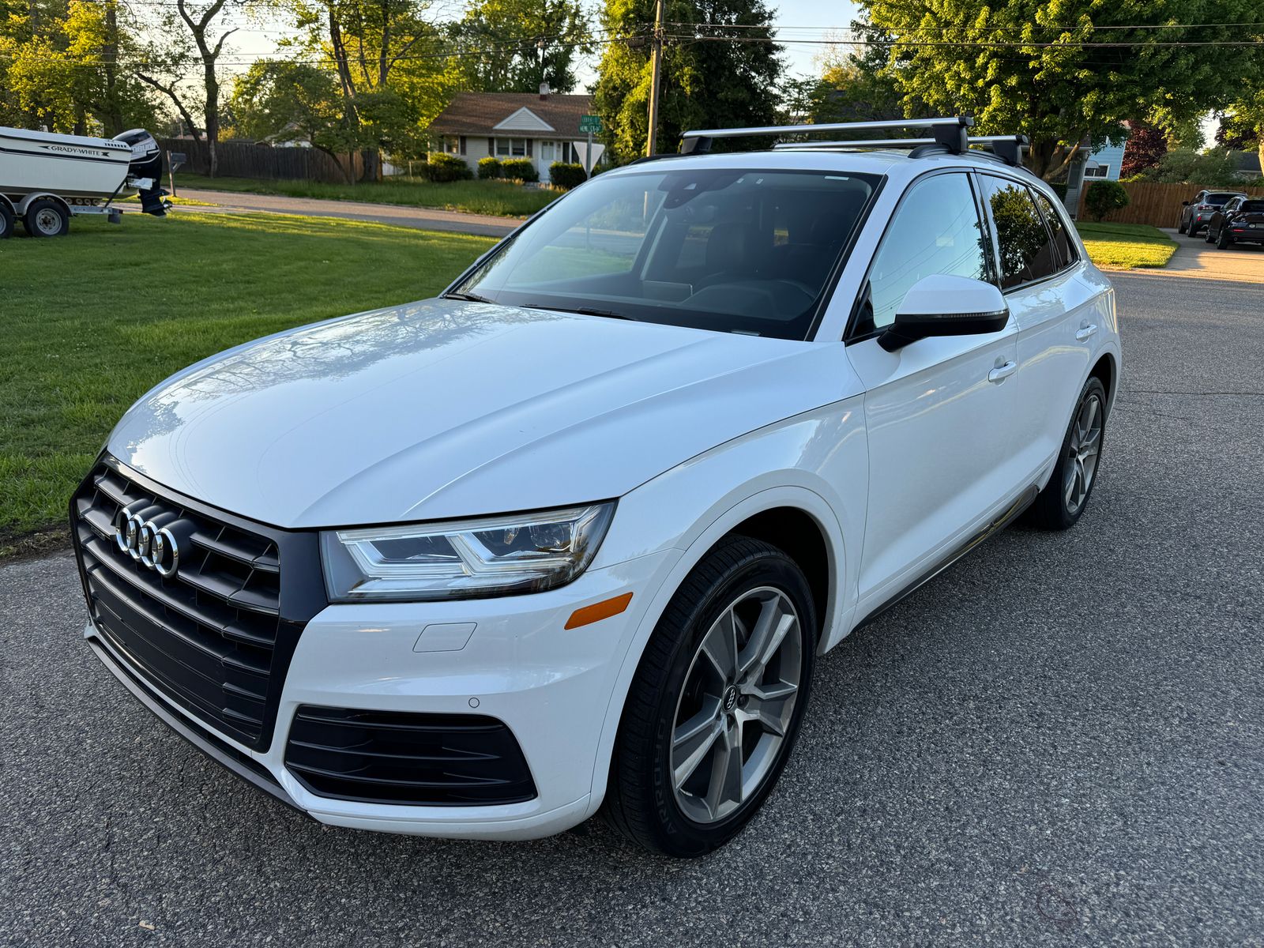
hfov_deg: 71.6
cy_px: 474
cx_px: 632
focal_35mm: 24
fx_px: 876
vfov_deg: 56.8
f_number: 1.78
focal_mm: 6.76
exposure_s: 1/445
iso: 80
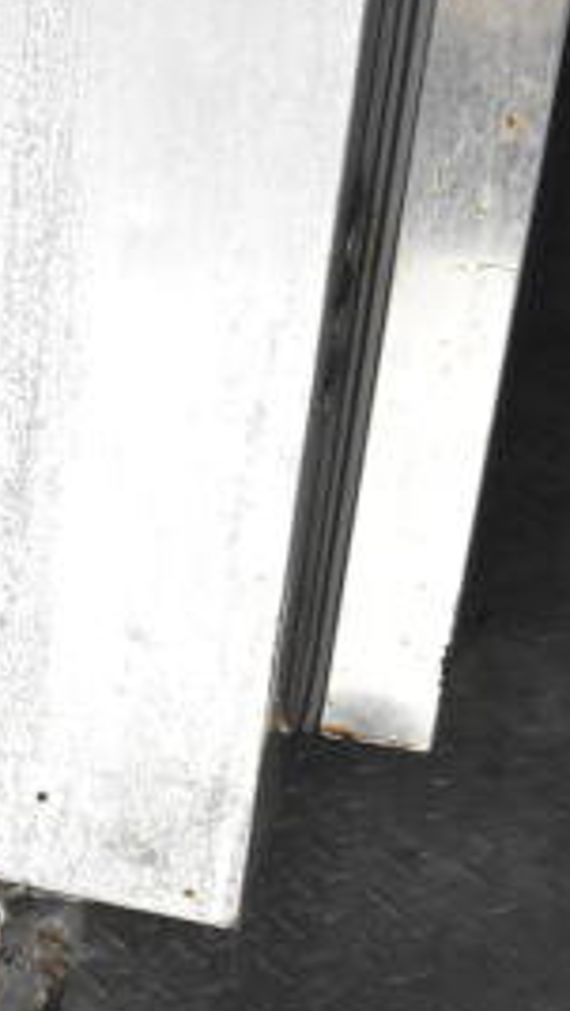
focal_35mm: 82
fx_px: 2206
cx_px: -536
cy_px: 685
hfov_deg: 13.0
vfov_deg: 25.7
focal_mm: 23
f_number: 8
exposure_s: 1/250
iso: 1600
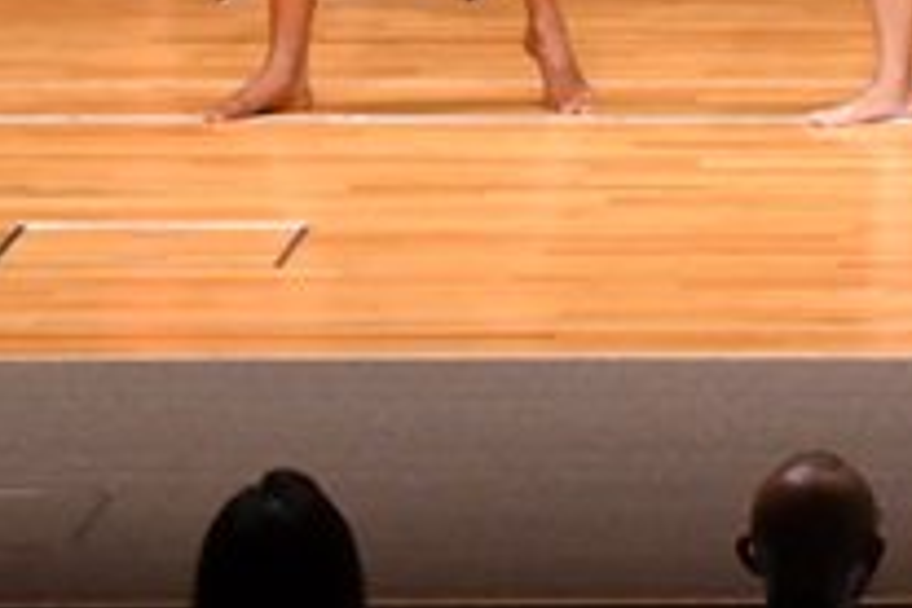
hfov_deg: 4.3
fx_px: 12058
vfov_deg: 2.9
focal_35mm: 476
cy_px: -335
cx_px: 1628
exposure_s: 1/400
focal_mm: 85
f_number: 5.6
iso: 4000
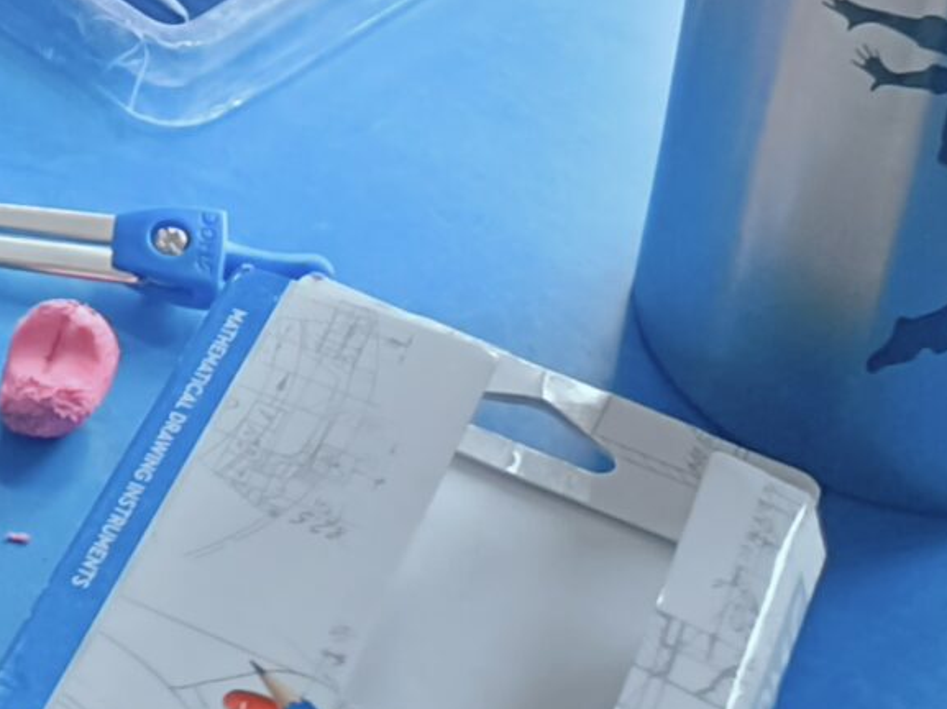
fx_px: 3035
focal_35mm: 111
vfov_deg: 11.9
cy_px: -689
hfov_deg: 15.1
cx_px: -827
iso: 1858
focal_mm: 4.7
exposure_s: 1/50
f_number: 1.7
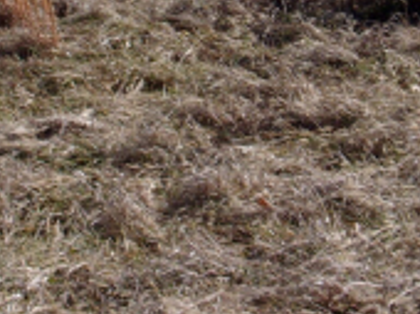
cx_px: 392
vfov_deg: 12.9
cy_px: -104
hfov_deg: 17.6
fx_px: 1333
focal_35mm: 110
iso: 80
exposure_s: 1/100
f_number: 10.8
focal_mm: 5.1
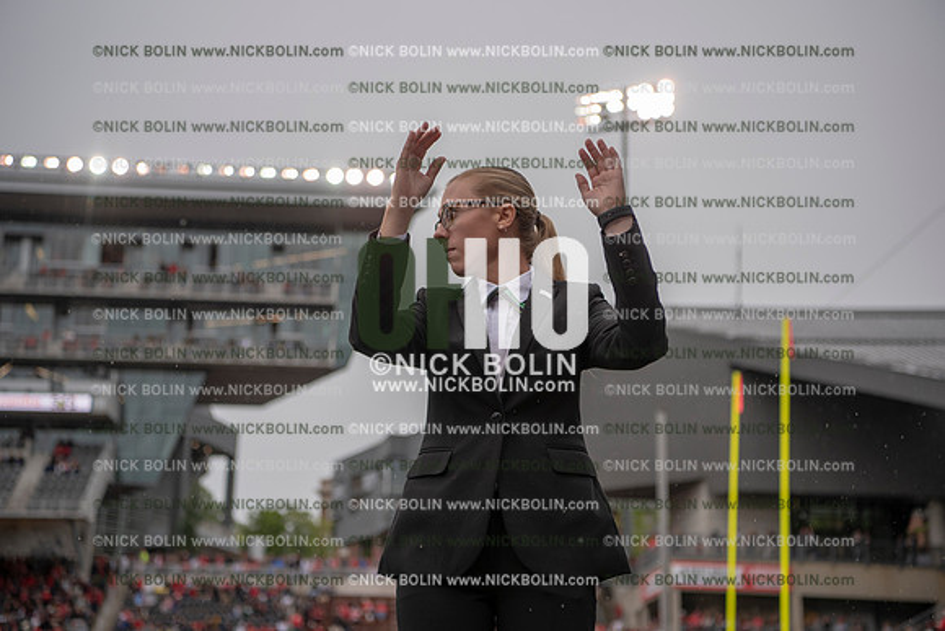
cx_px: 472
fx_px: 1575
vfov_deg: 22.6
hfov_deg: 33.4
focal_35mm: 60
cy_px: 316
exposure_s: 1/1250
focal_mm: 60
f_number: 3.5
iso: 250
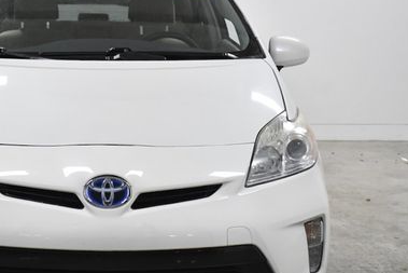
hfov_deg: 24.8
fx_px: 918
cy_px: 131
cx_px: 103
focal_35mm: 81
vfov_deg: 16.9
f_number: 4.5
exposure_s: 1/800
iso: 2500
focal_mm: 32
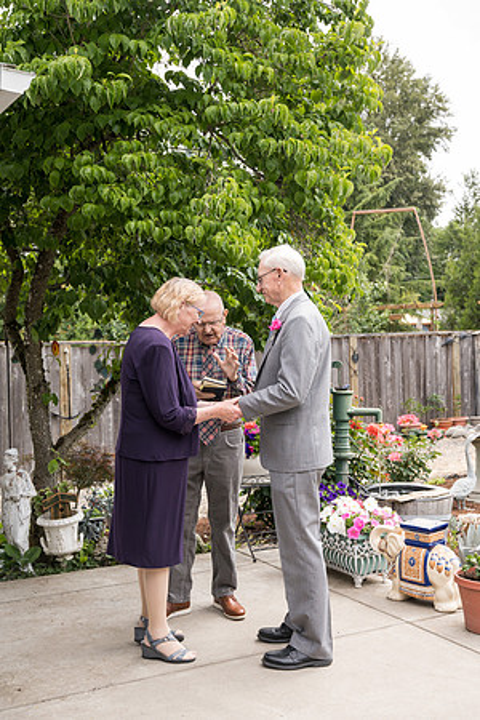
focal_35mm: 45
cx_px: 240
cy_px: 360
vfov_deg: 43.6
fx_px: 900
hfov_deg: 29.9
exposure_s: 1/500
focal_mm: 45
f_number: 5
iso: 400
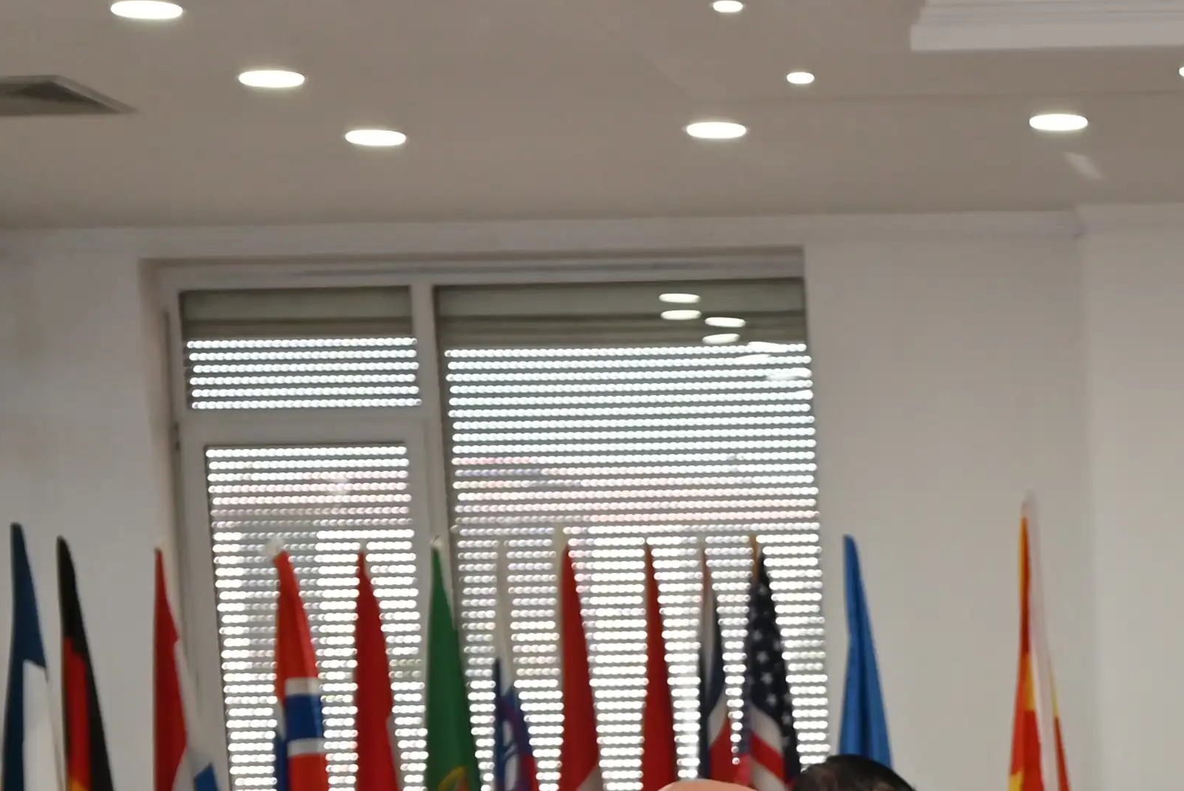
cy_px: 1477
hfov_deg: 16.2
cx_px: 1541
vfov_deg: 10.6
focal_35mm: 120
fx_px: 3948
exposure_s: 1/60
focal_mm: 32
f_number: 4.8
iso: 720
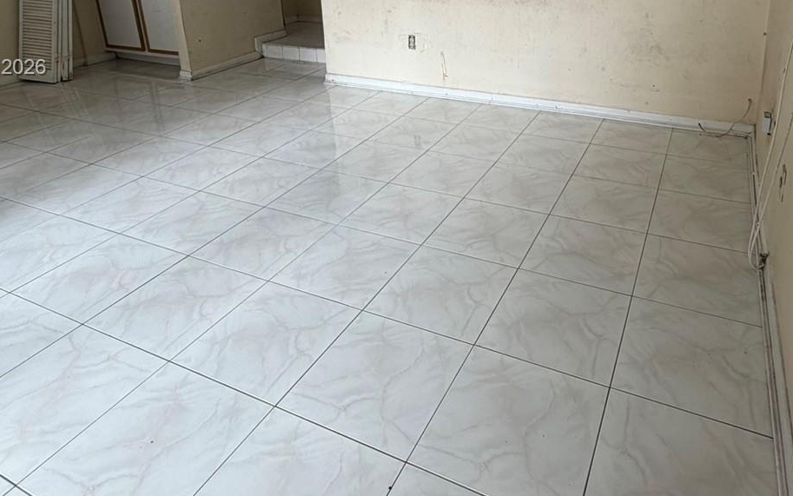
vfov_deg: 44.2
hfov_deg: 69.8
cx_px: 471
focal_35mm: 26
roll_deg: +1.6
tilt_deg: -16.2
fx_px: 562
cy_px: 69
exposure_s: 1/121
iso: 64
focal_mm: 2.22
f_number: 2.2
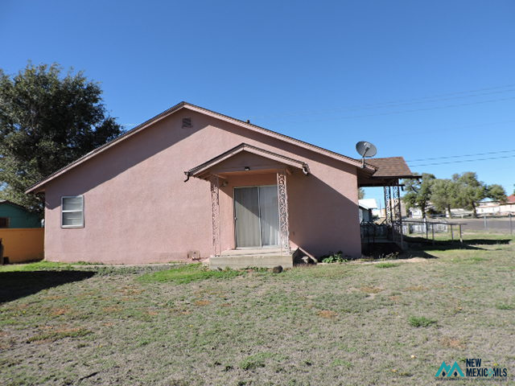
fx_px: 357
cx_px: 258
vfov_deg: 56.8
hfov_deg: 71.6
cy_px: 193
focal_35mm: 24
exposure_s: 1/1000
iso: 100
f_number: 3
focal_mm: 4.3
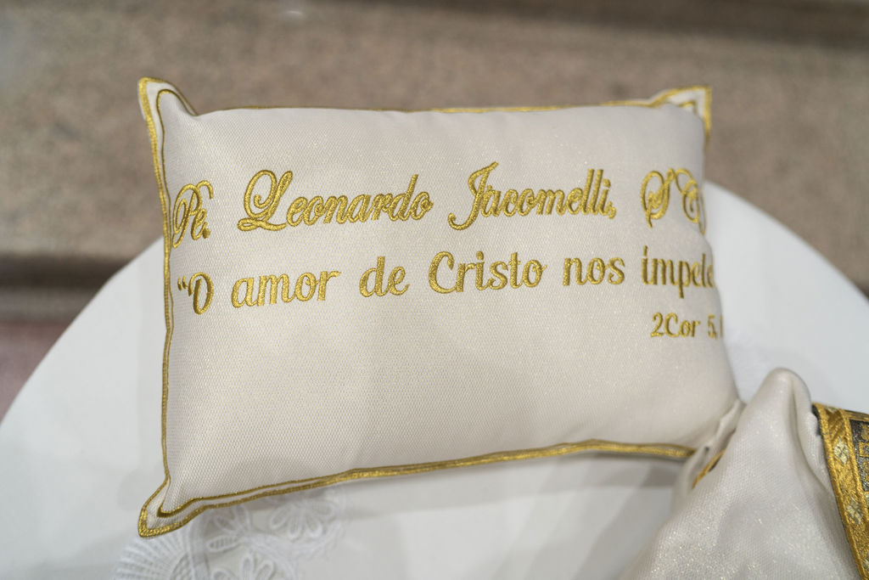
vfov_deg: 37.7
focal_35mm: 35
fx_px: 849
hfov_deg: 54.2
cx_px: 434
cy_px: 290
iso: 1000
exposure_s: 1/160
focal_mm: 35
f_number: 2.2
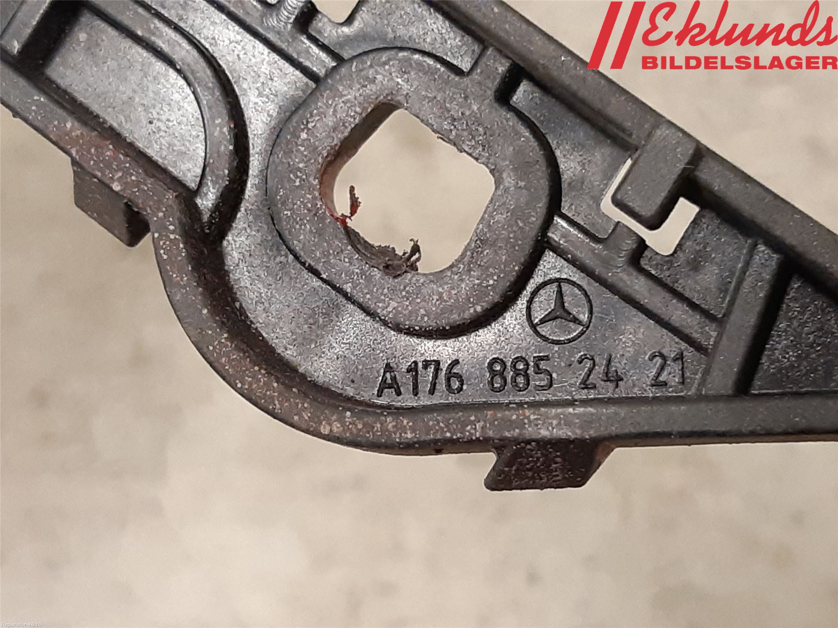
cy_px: 314
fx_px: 629
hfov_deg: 67.3
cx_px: 419
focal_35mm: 26
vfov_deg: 53.1
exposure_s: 1/33
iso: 250
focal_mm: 3.93
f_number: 1.7
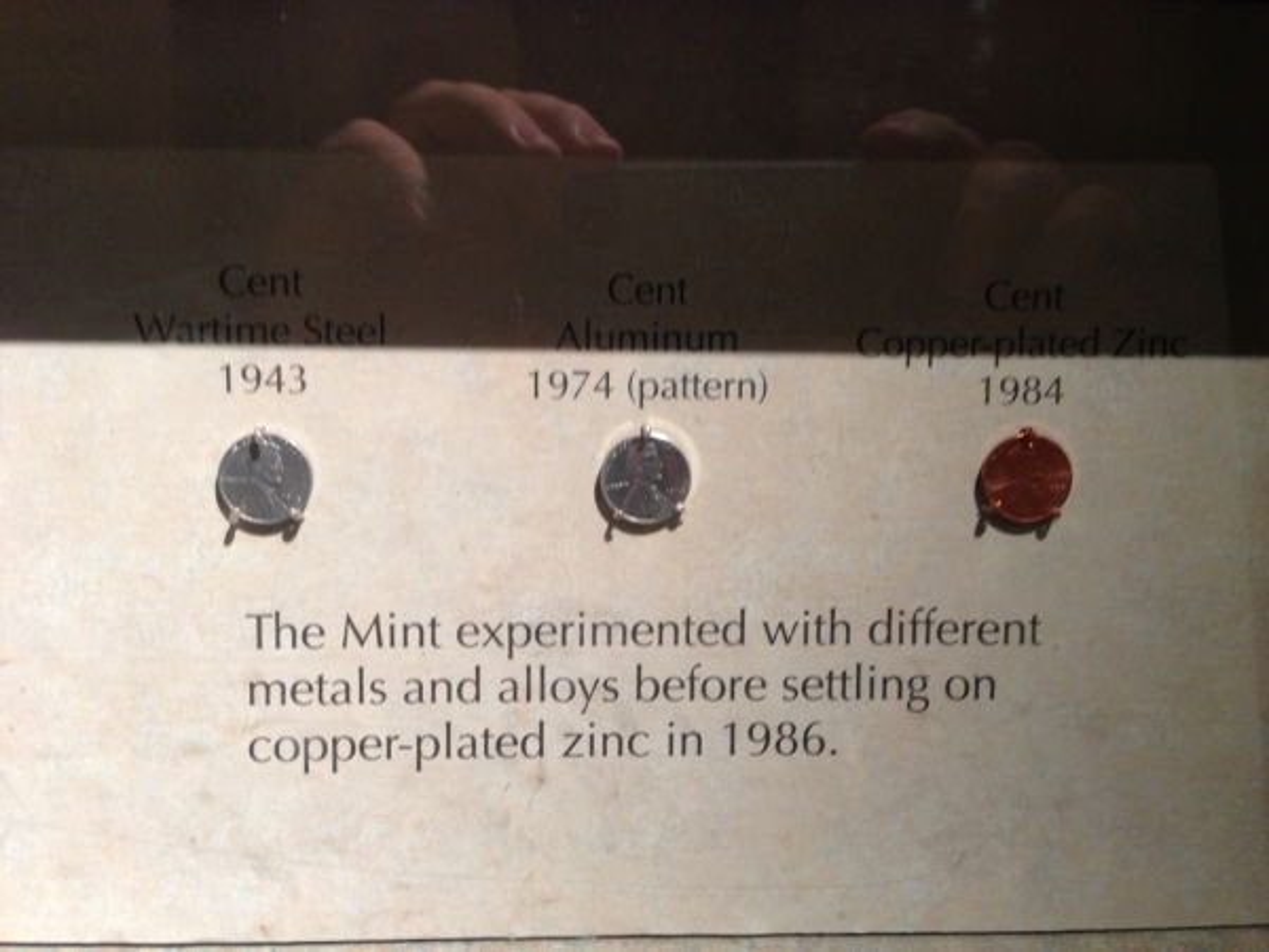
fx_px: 1210
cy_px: 476
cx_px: 634
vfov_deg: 42.9
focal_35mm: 33
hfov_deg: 55.4
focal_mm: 4.13
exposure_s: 1/20
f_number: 2.4
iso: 125
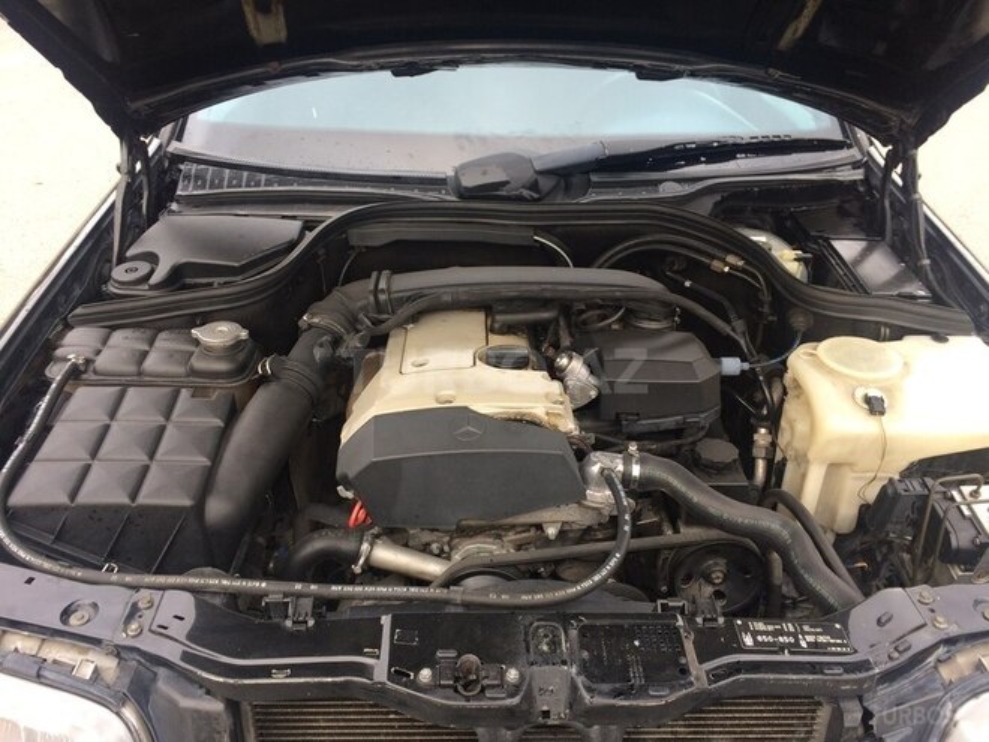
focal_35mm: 29
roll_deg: +0.5
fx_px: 829
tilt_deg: -30.9
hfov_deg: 61.7
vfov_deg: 48.2
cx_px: 494
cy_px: 371
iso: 40
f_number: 2.2
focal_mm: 4.15
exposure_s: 1/50
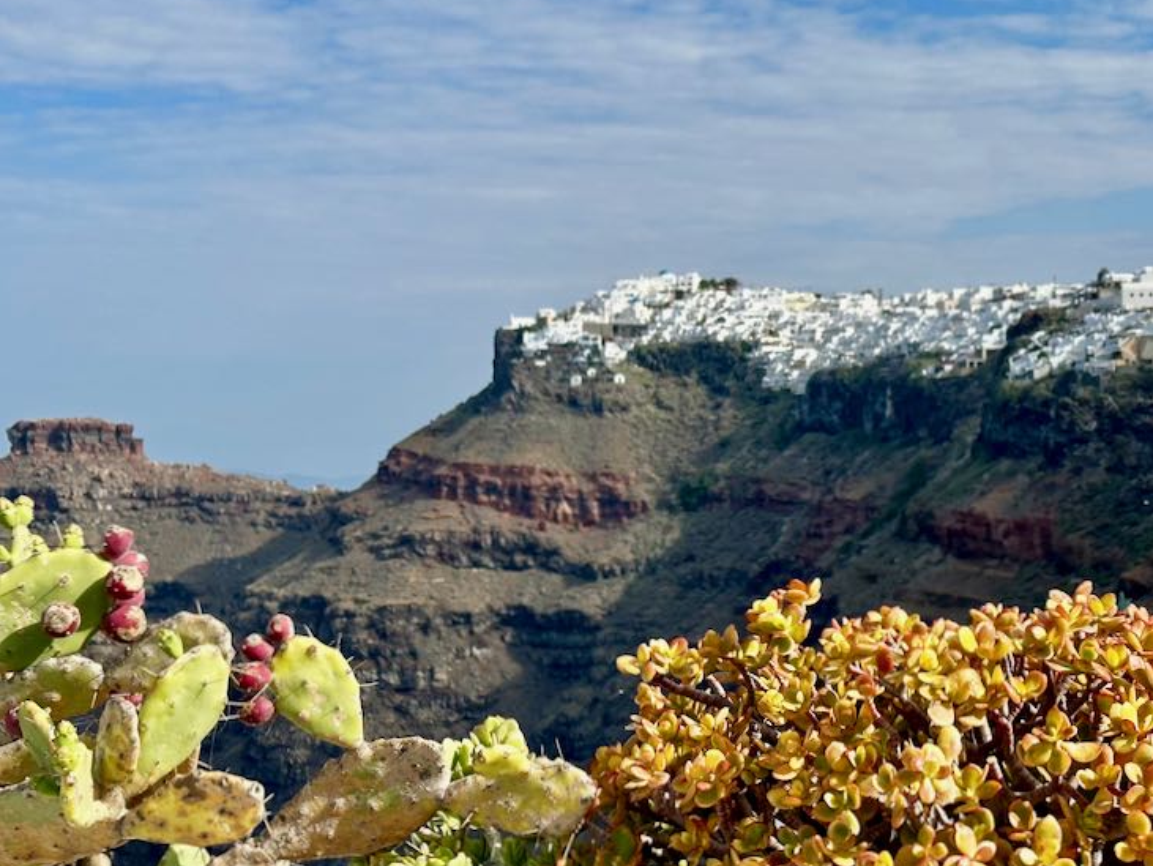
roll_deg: +0.9
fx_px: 2099
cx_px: 629
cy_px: 380
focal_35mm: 63
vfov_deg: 23.3
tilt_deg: +0.1
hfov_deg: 30.7
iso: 64
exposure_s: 1/4367
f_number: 1.78
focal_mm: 6.86
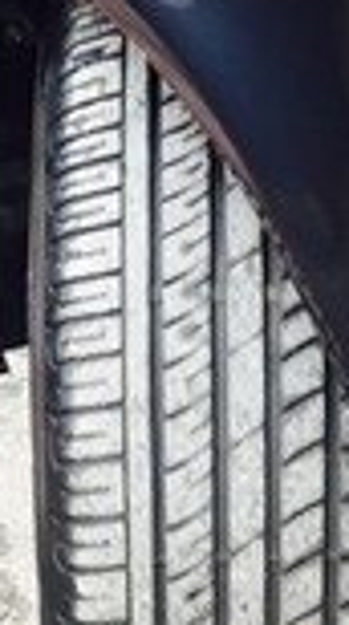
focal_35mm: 102
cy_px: 783
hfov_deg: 11.7
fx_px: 1687
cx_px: 361
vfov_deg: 19.5
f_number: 2.2
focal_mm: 4.15
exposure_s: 1/135
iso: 32
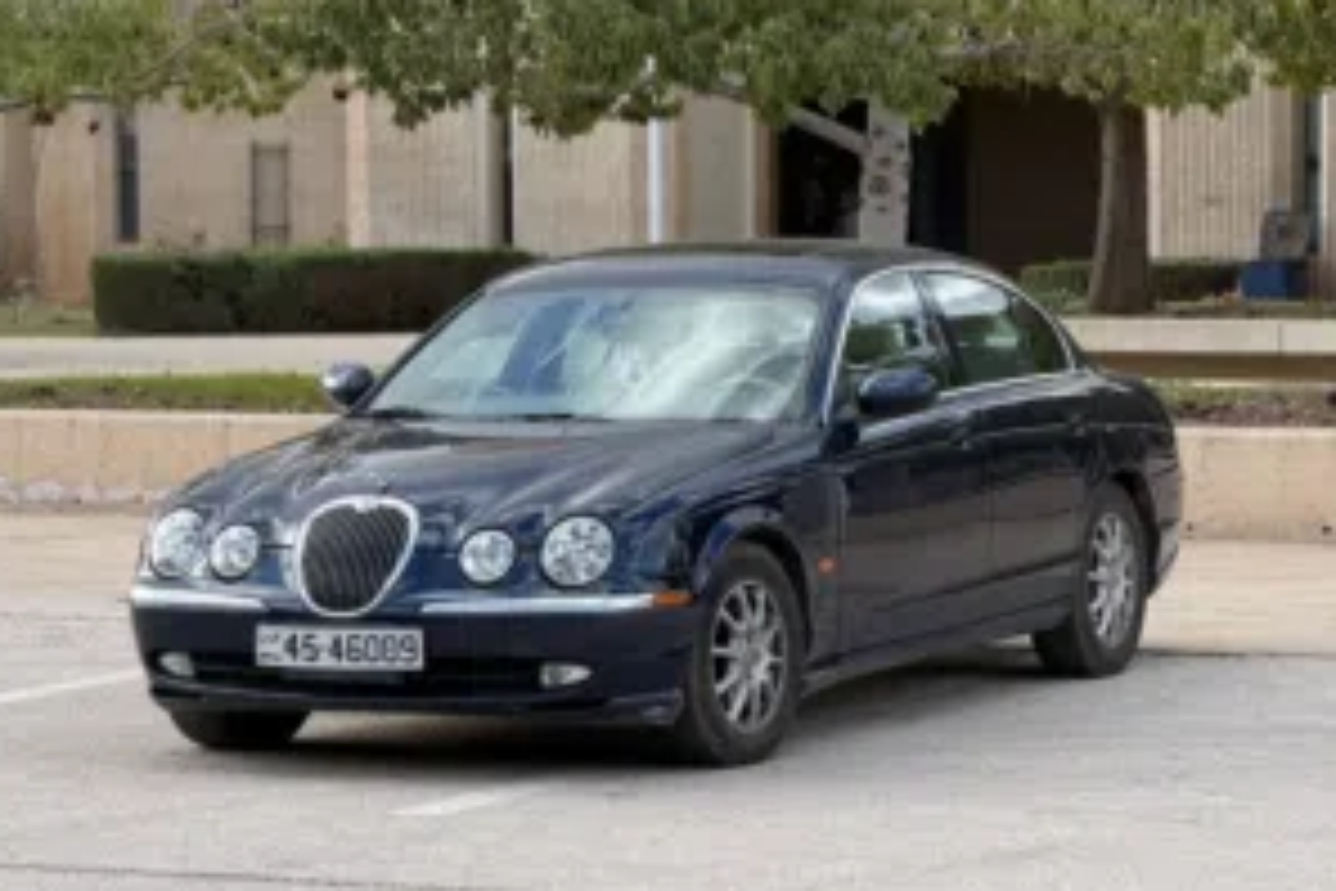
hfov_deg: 12.2
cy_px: 450
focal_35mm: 168
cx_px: 666
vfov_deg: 8.2
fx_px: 6234
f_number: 2.8
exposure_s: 1/483
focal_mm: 15.66
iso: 64
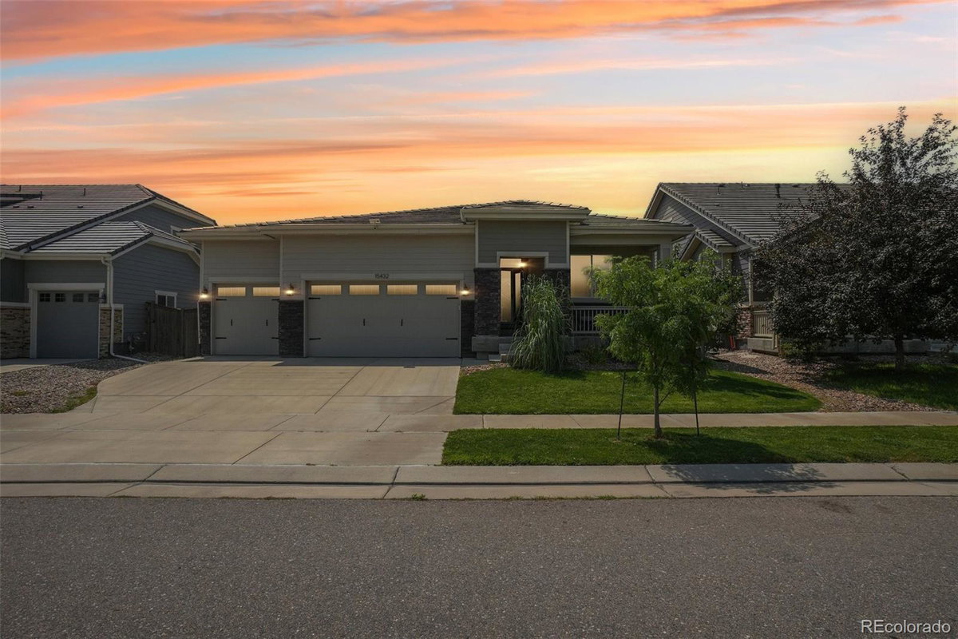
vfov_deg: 67.4
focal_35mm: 18
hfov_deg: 90.0
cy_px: 320
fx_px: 479
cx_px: 479
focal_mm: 12
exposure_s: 1/2000
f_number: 8
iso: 400
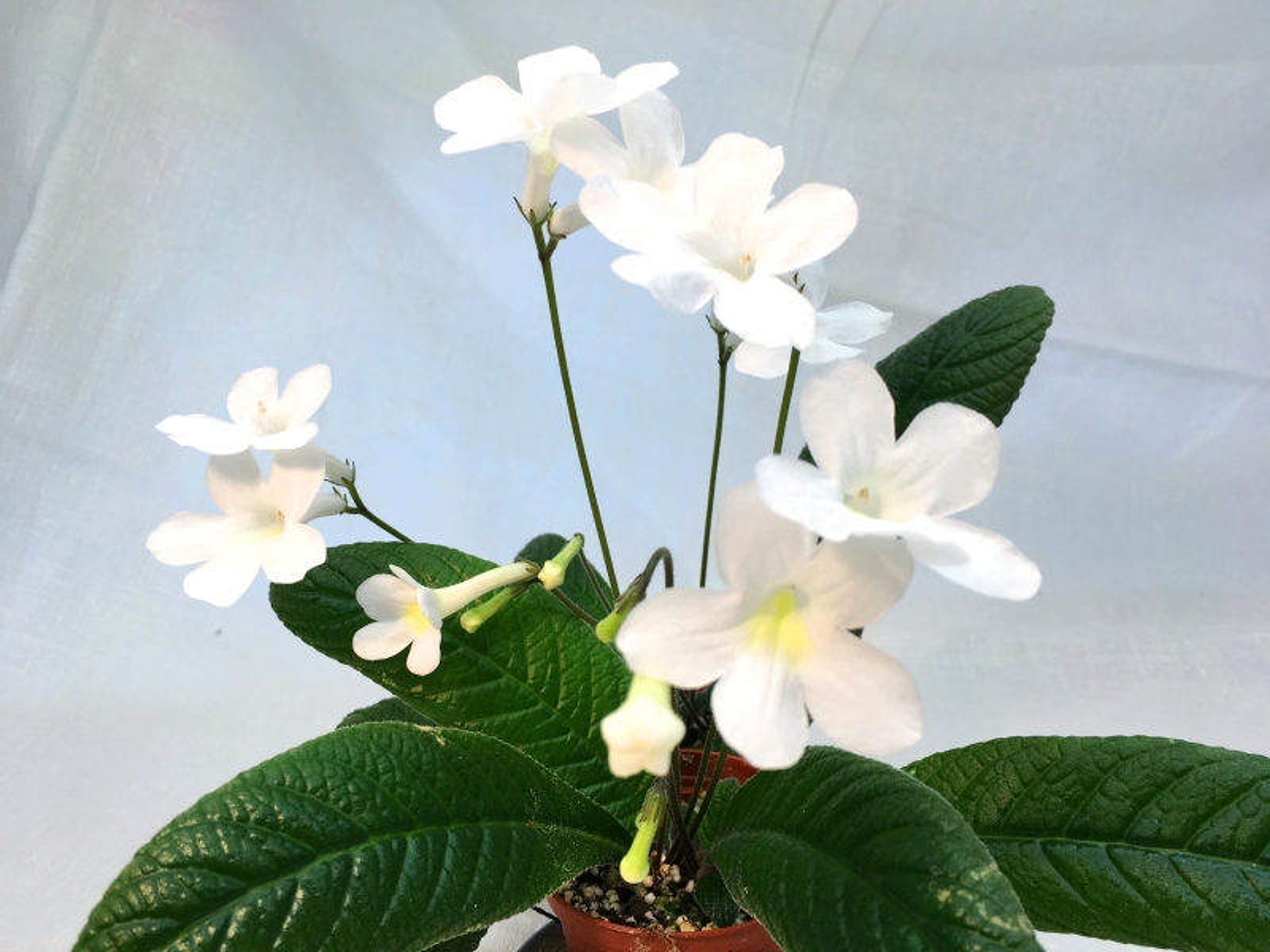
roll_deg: +0.1
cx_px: 635
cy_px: 476
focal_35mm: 29
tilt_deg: -12.6
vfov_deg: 48.2
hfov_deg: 61.7
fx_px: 1064
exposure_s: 1/145
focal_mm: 4.15
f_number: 2.2
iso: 25
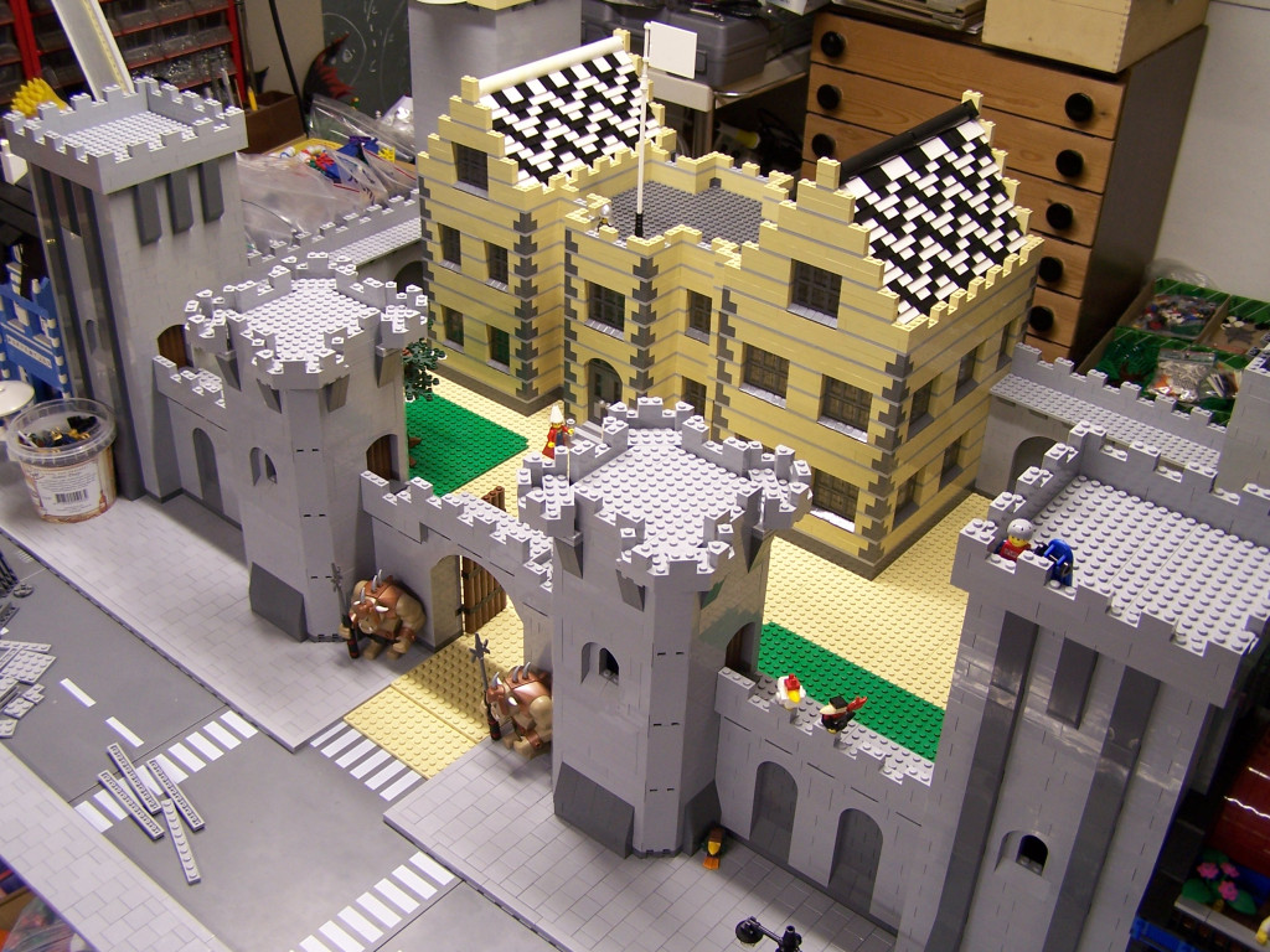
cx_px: 635
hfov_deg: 49.0
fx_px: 1394
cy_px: 476
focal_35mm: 38
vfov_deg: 37.7
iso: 80
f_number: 2.8
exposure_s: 1/8
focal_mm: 6.3
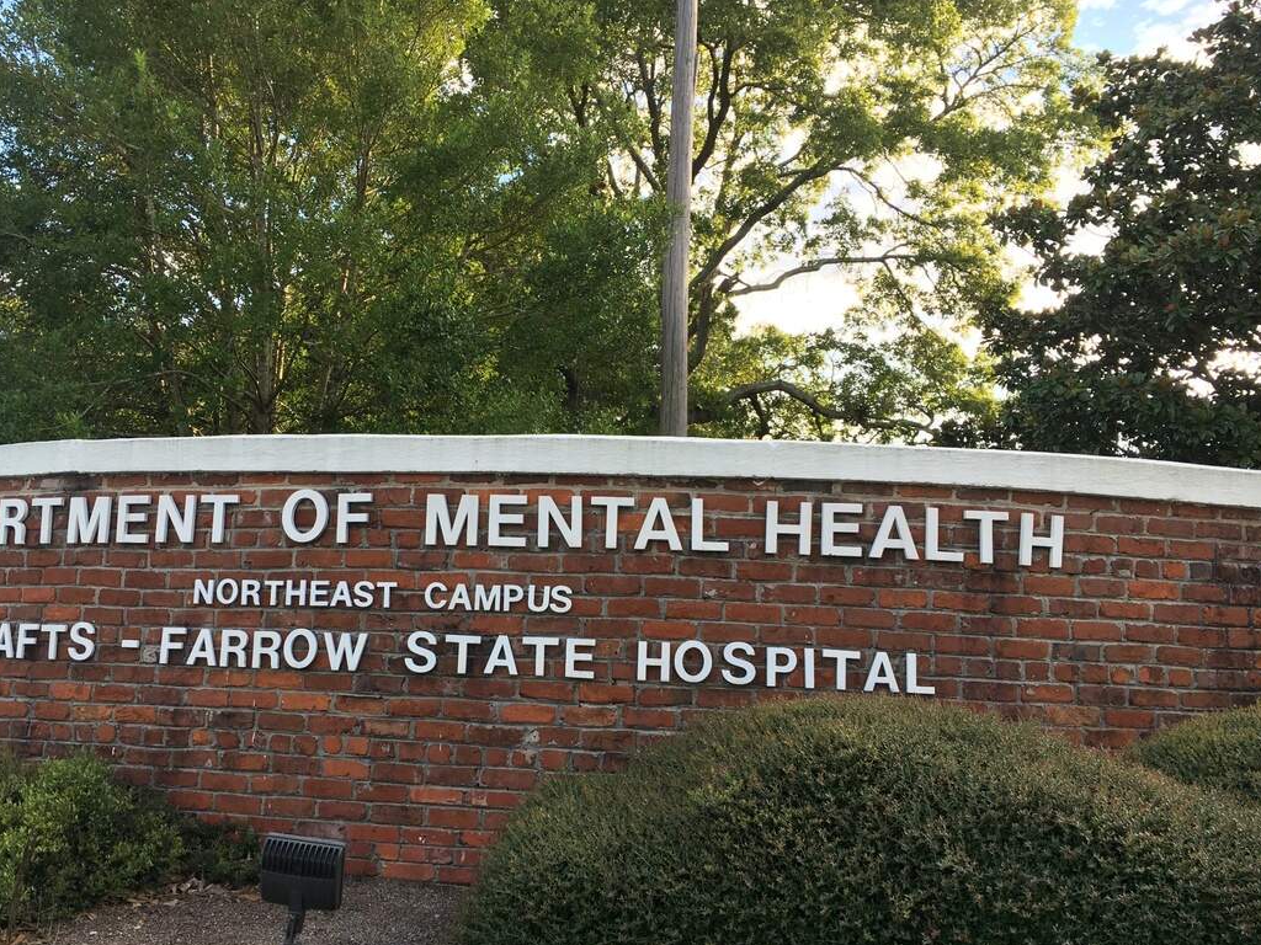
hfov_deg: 53.8
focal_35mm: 34
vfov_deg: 41.8
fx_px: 1239
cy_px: 512
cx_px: 538
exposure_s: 1/120
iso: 25
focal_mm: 4.15
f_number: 2.2
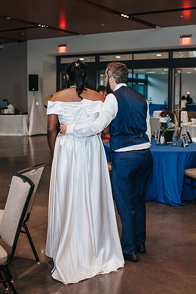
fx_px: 428
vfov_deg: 37.9
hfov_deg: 25.8
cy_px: 147
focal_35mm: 52
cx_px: 110
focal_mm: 35
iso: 1000
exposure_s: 1/160
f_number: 2.8
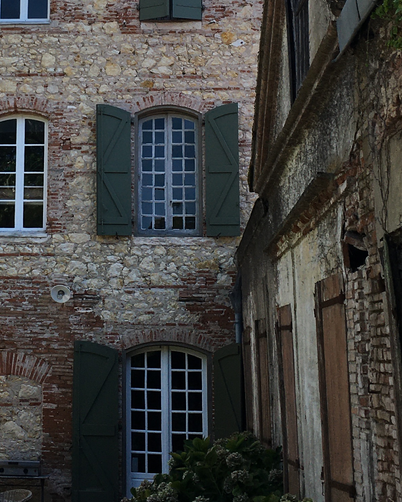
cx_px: 40
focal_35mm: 77
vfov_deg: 24.4
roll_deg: -1.4
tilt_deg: +13.1
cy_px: 111
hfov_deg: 19.5
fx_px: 1145
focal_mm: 4.15
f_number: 2.2
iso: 25
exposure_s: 1/674
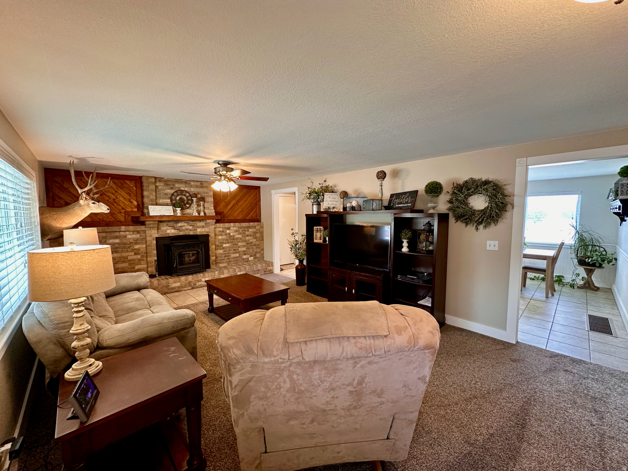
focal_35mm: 14
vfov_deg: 85.7
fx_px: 254
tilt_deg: -4.6
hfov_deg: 102.1
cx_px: 314
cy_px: 236
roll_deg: -0.2
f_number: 2.2
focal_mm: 2.22
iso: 250
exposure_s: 1/60
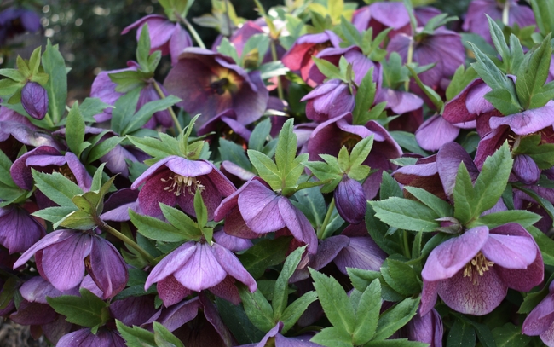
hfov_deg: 29.4
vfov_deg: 18.6
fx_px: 1054
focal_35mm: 70
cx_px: 320
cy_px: 238
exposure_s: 1/60
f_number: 4.2
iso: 100
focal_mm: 29
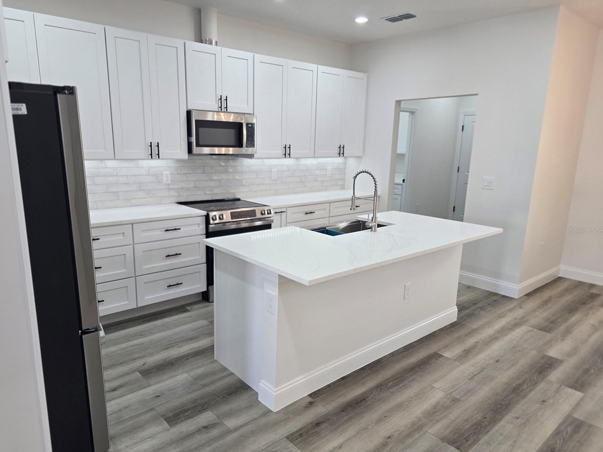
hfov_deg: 71.6
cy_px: 230
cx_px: 292
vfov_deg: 56.8
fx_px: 418
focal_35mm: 24
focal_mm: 6.3
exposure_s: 1/120
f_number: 1.7
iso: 100
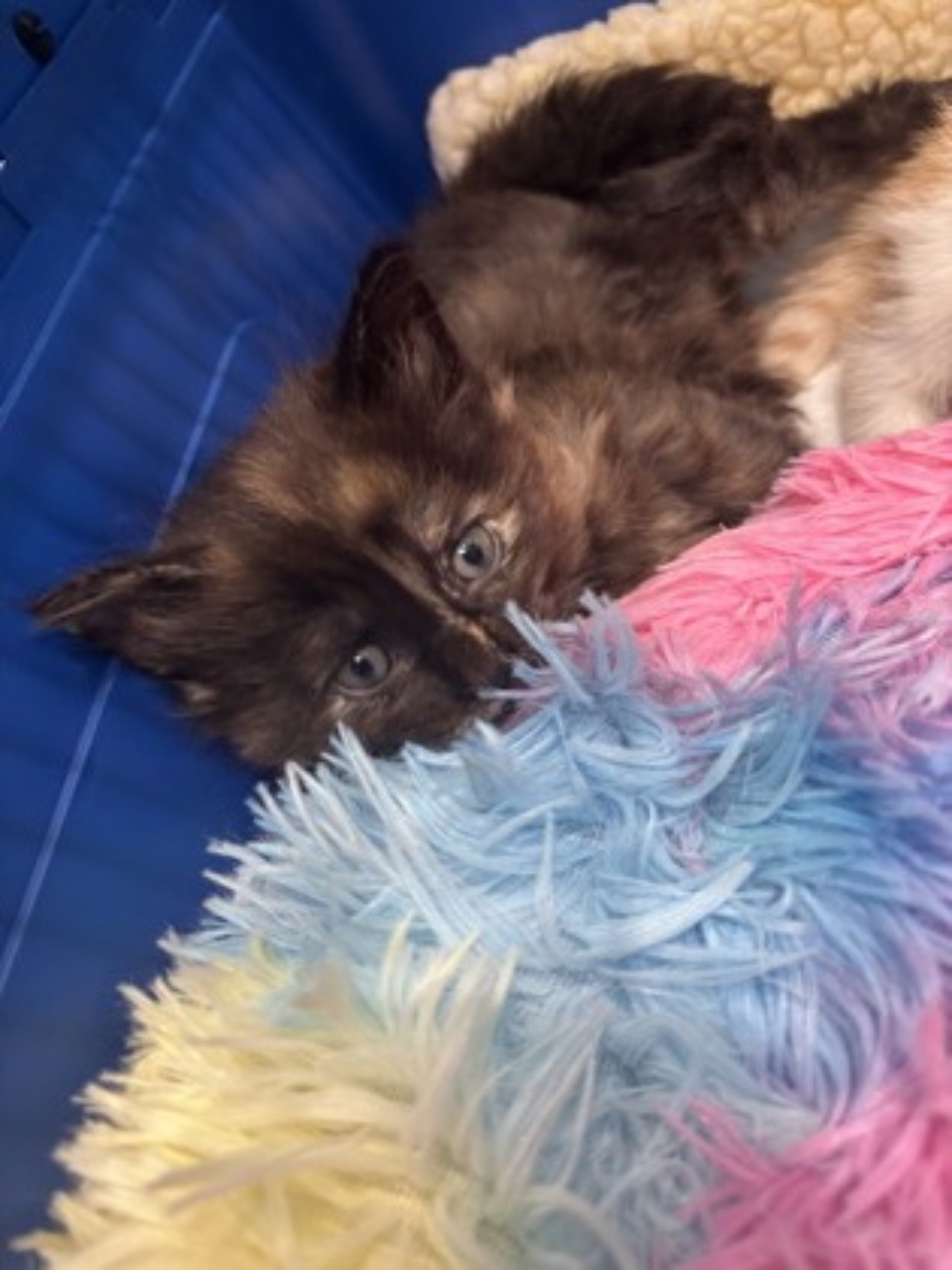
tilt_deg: -46.1
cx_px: 476
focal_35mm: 26
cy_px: 635
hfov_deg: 53.1
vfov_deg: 67.3
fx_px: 953
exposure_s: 1/60
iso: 160
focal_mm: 5.96
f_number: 1.6
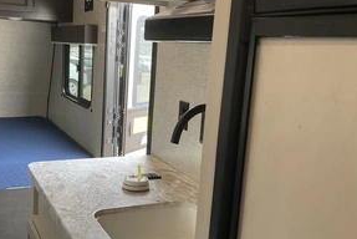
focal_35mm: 42
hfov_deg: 46.0
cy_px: 110
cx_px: 136
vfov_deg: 32.0
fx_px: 417
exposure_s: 1/105
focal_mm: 3
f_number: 1.8
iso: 64
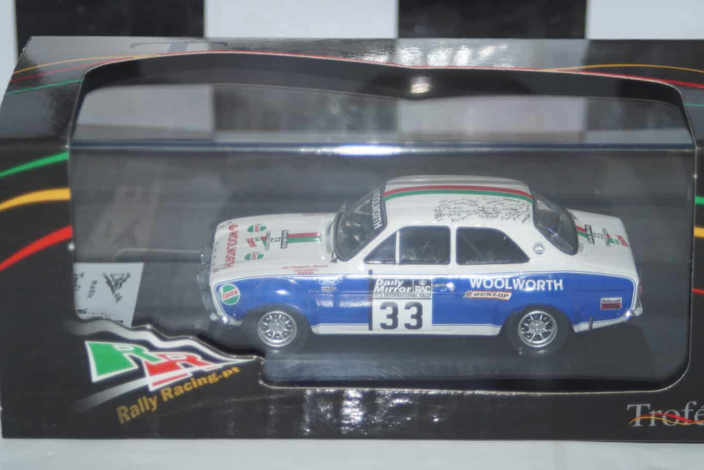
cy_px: 235
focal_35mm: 120
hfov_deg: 17.1
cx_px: 352
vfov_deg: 11.4
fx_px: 2347
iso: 320
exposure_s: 1/60
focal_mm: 80
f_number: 5.6
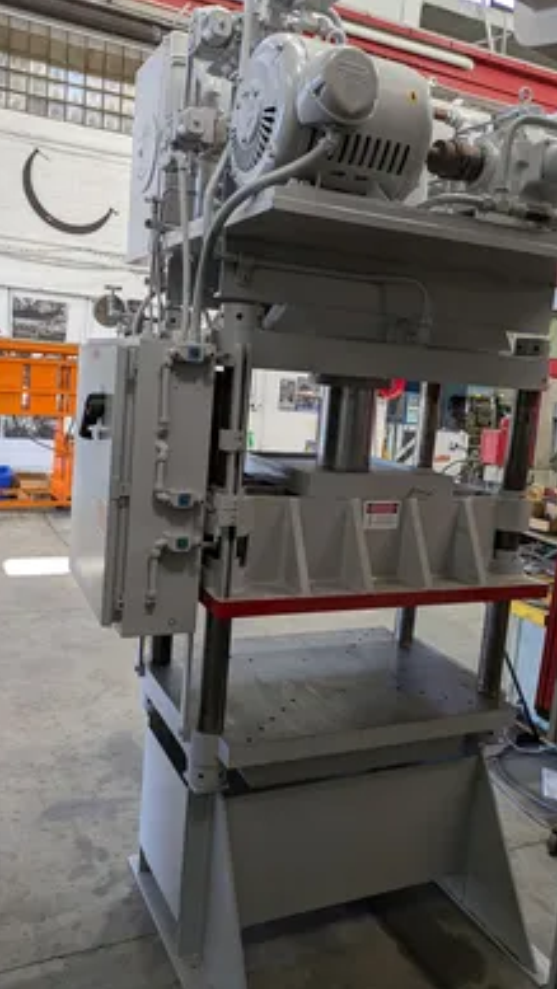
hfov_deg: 41.5
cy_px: 486
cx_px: 249
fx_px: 735
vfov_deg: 67.9
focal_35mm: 28
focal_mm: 5.43
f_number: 1.89
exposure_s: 1/60
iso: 44
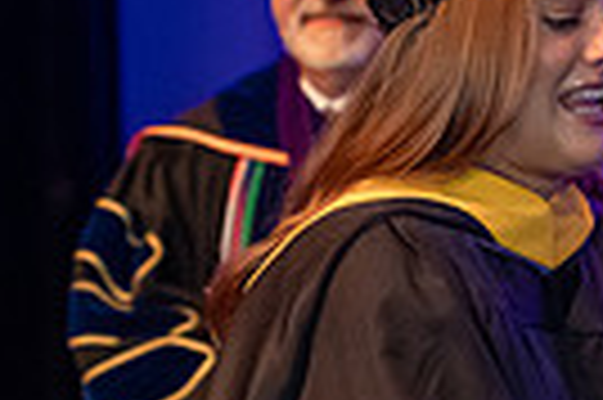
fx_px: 5086
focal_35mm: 304
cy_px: 330
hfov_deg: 6.7
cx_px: 675
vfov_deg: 4.5
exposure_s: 1/200
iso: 3200
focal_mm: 70
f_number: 4
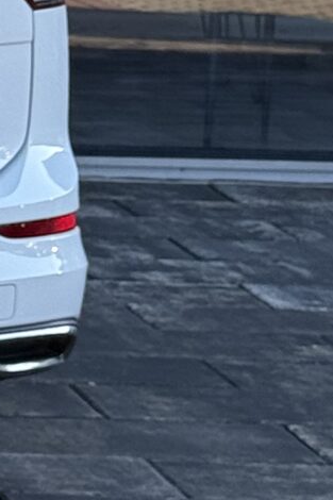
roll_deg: -0.8
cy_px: -240
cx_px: -834
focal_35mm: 272
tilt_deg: -0.4
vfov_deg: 7.5
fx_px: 3776
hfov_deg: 4.7
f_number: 1.78
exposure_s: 1/733
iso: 64
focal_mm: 6.76
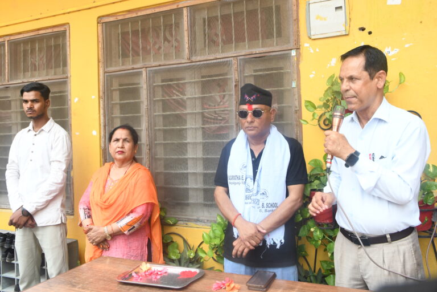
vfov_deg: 43.6
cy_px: 146
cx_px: 218
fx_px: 364
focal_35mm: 30
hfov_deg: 61.9
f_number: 4
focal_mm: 20
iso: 1000
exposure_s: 1/160
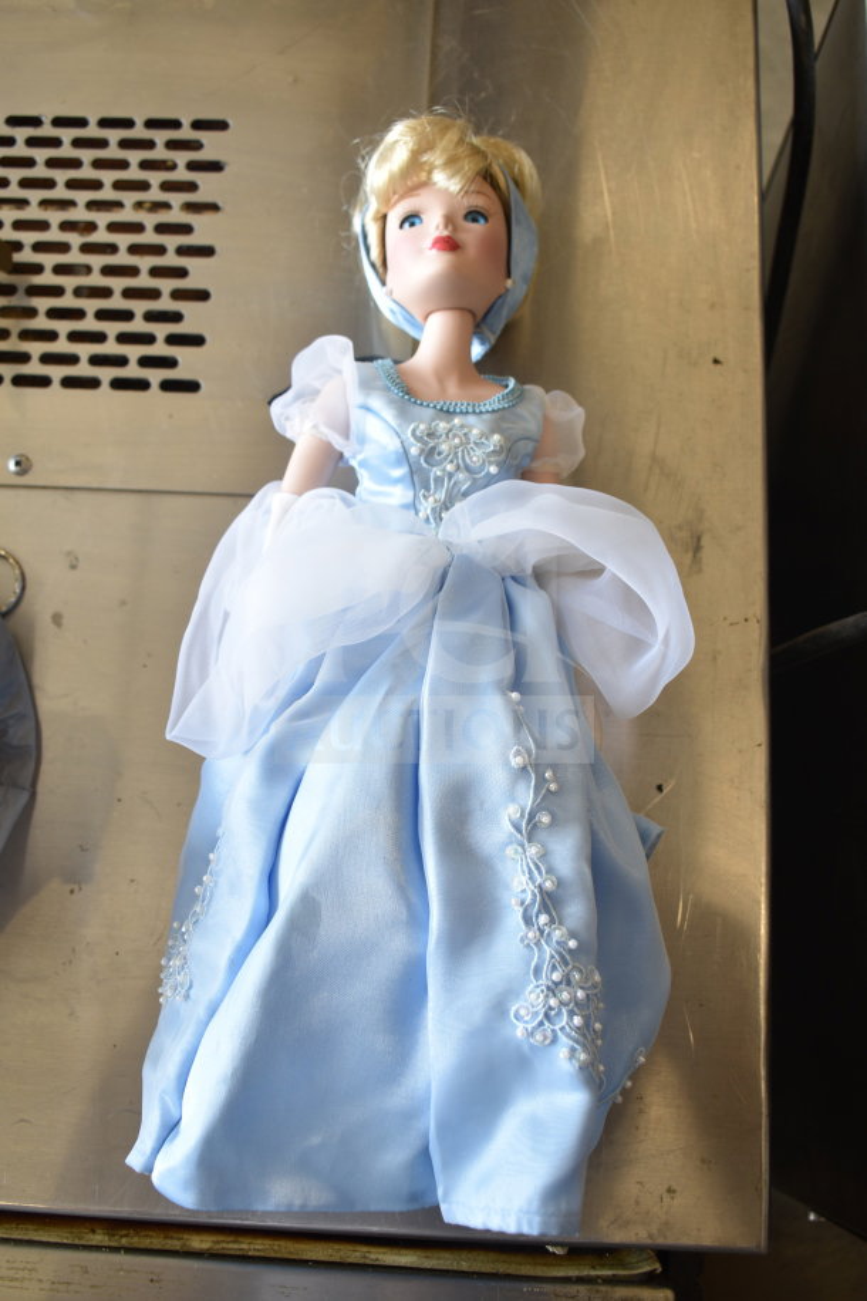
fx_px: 1300
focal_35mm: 36
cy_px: 650
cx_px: 434
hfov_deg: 36.9
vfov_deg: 53.1
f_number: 4
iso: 200
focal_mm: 24
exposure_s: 1/60
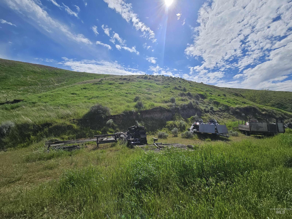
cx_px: 146
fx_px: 110
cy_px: 110
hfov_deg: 106.2
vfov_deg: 89.9
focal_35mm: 13
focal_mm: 2.2
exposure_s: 1/6151
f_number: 2.2
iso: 50
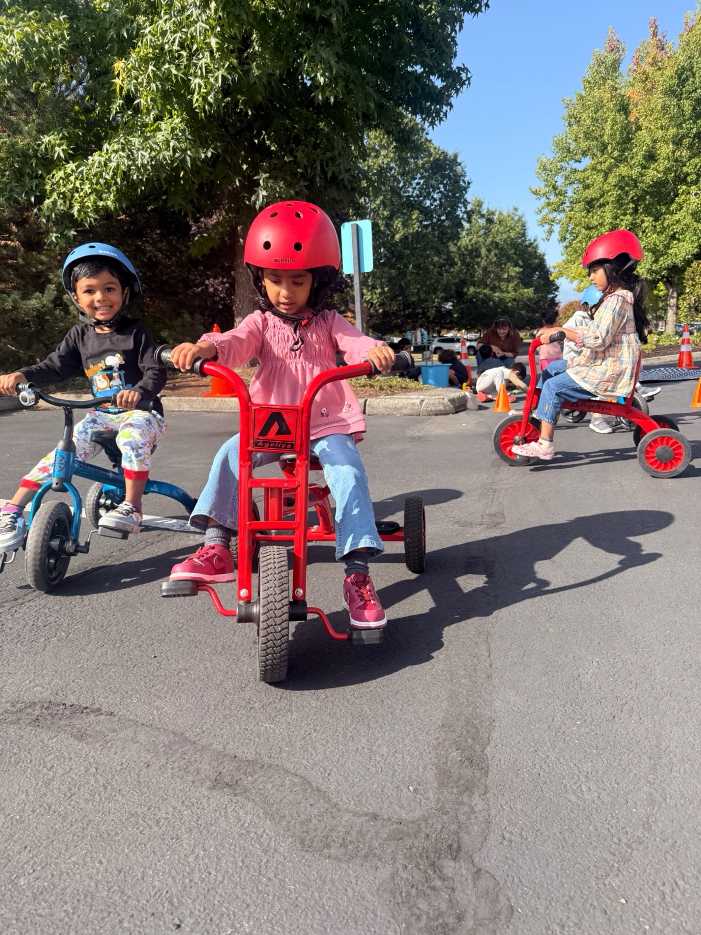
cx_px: 350
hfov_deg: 56.8
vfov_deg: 71.6
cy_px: 468
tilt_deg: -11.2
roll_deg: +3.5
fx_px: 648
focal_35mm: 24
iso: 80
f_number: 1.78
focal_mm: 6.76
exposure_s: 1/1727
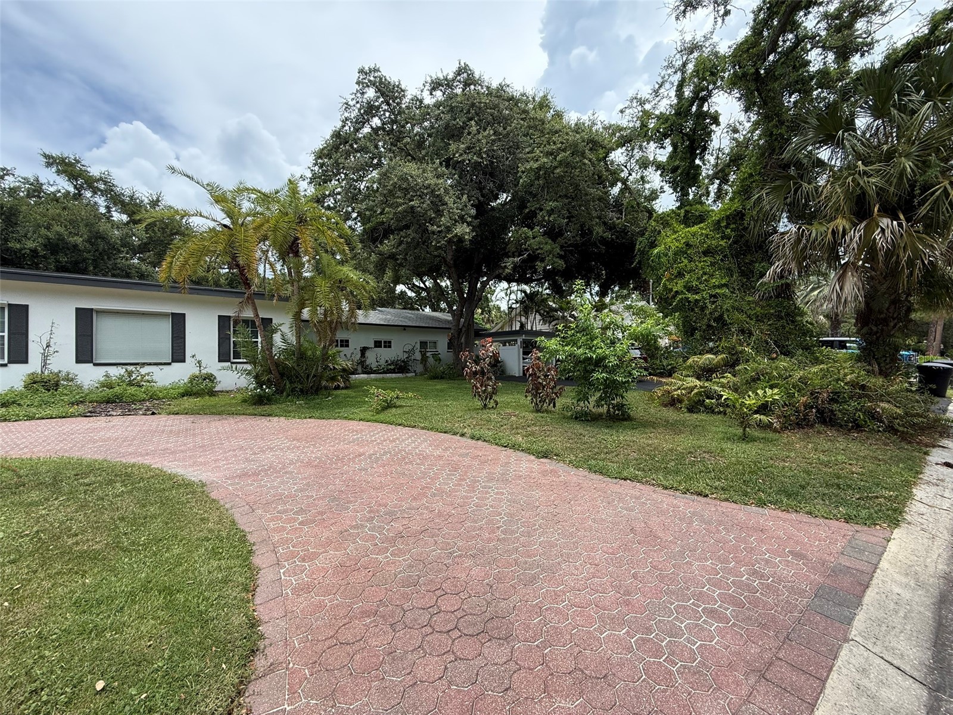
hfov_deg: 102.1
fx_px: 385
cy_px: 358
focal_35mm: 14
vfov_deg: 85.7
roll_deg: -0.7
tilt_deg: +3.4
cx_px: 476
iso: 50
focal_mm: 2.22
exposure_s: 1/809
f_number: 2.2
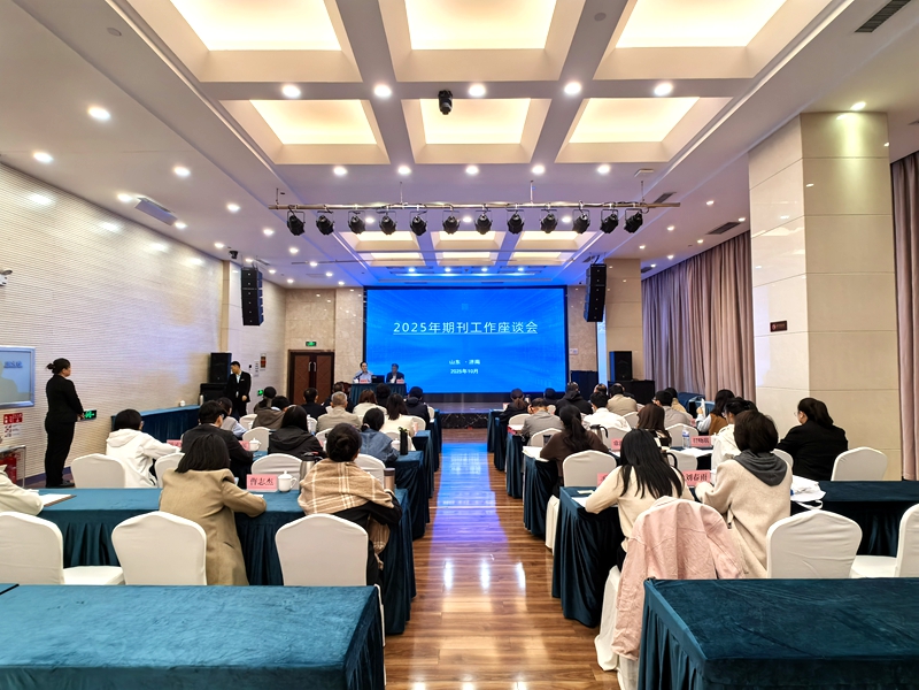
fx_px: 478
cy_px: 345
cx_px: 460
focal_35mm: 18
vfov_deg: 71.6
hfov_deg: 87.8
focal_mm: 1.76
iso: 100
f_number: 2.2
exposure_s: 1/100
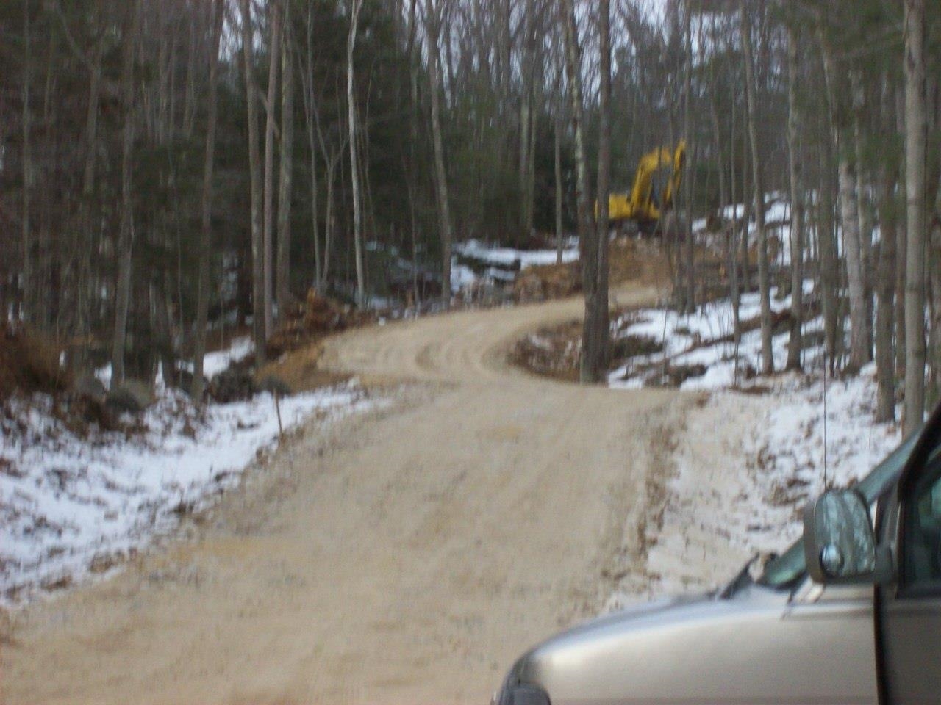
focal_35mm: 108
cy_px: 352
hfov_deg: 18.2
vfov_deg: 13.7
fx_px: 2936
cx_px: 470
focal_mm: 18
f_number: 4.8
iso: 200
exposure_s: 1/128
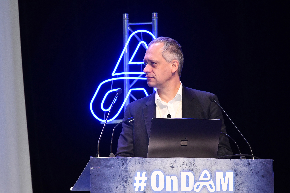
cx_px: 145
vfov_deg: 11.4
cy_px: 96
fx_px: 967
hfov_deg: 17.1
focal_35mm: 120
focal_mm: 80
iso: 1600
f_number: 6.3
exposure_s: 1/125
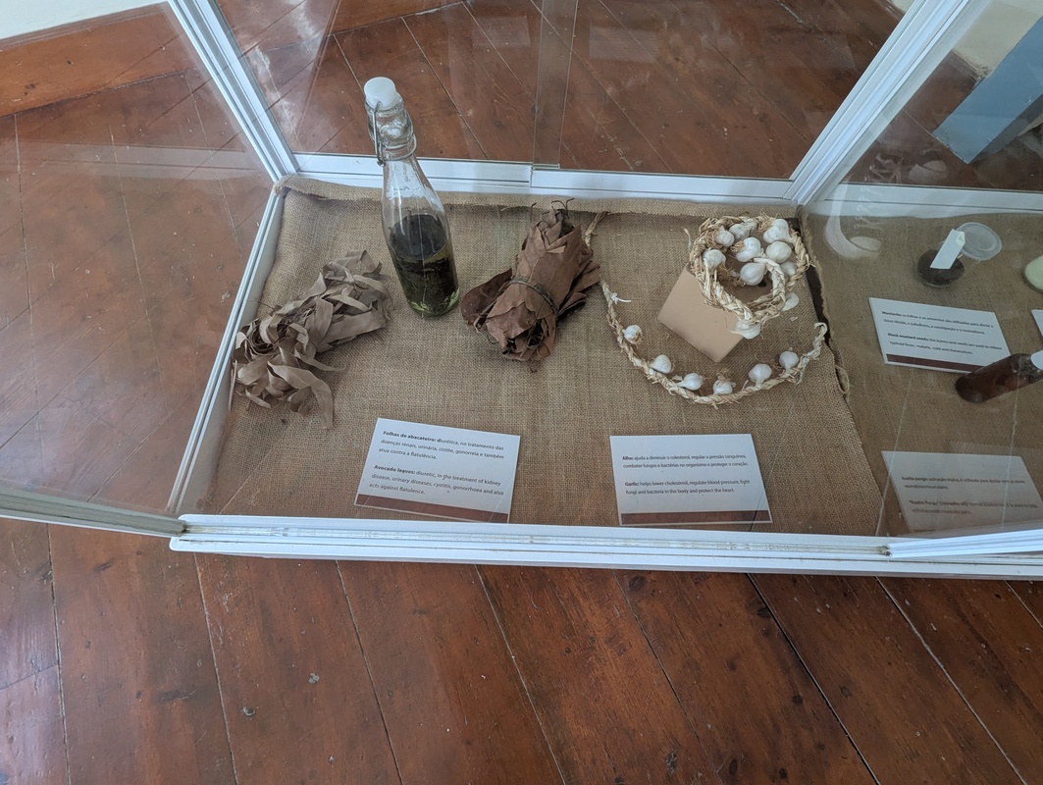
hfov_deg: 106.1
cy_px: 392
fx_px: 392
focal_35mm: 13
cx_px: 522
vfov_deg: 90.0
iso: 247
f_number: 2.2
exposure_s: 1/77.5
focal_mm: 1.95
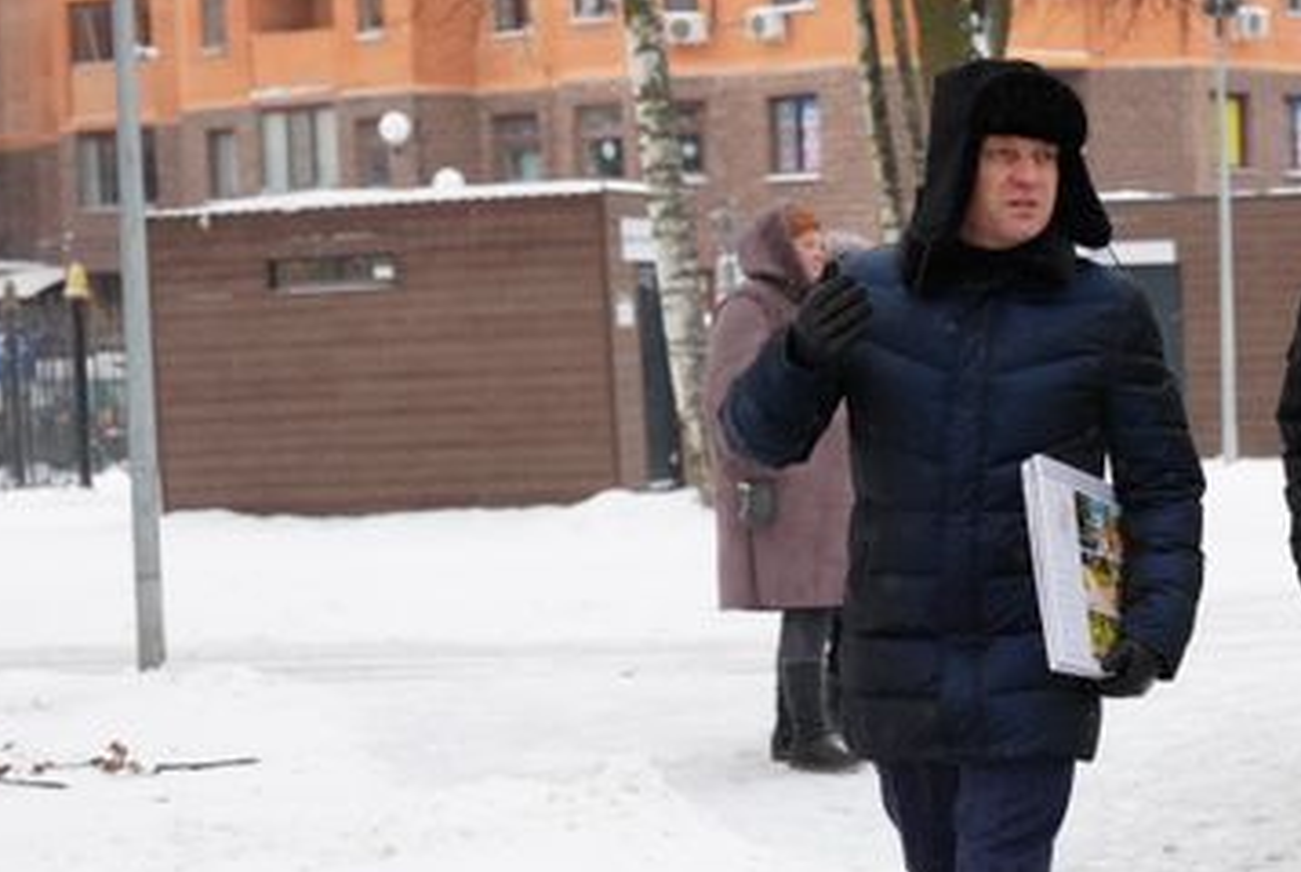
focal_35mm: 107
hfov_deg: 18.9
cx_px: 1034
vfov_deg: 12.8
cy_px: 632
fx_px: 3873
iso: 2000
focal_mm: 55
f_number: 4.5
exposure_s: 1/500
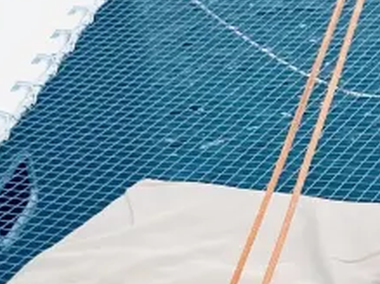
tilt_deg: -26.5
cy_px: 301
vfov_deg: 8.9
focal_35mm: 166
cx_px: 524
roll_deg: +6.5
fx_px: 1821
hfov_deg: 11.5
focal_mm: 4.25
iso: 32
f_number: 1.8
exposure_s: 1/6410
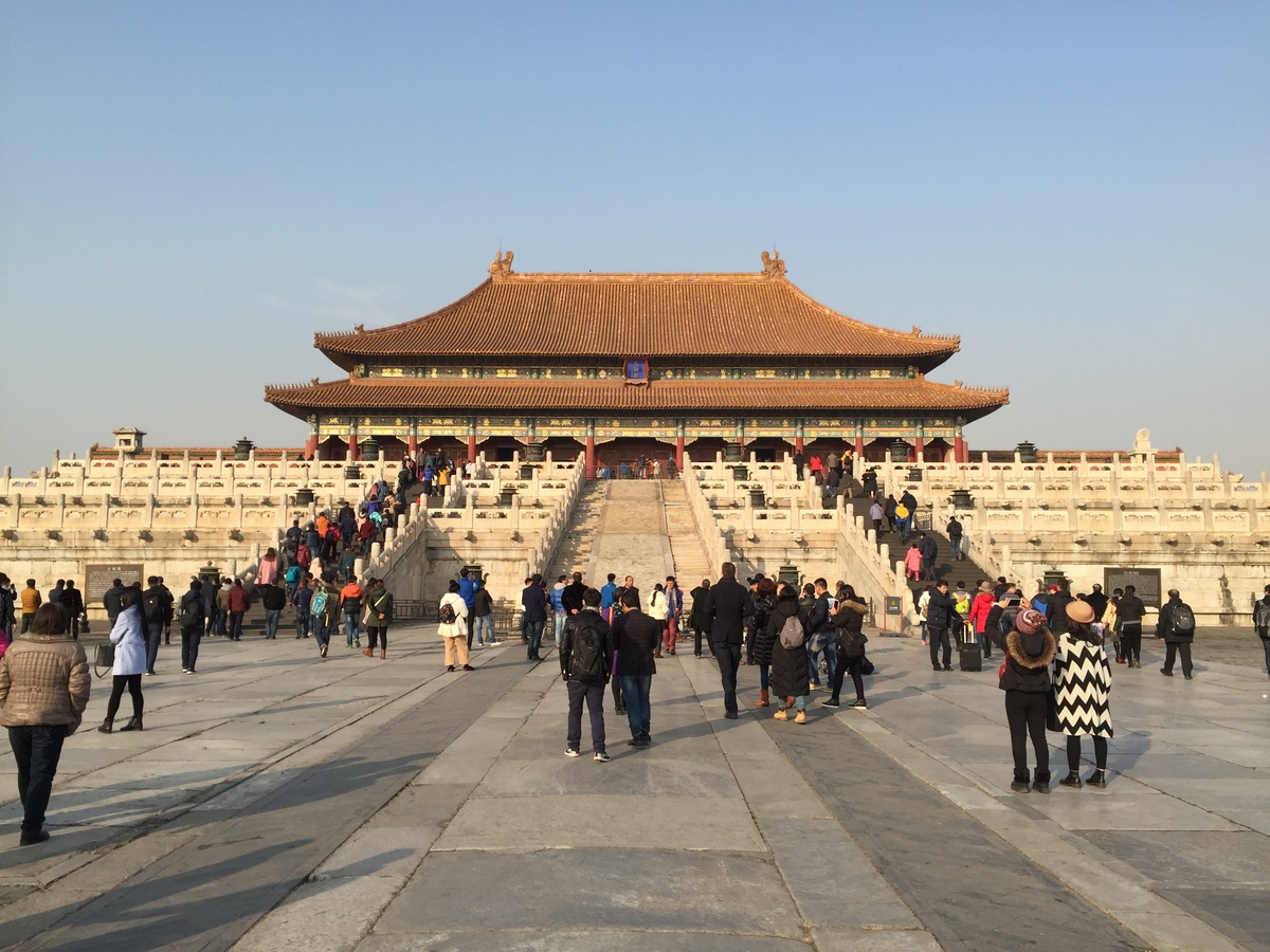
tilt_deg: +6.5
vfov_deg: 48.2
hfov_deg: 61.7
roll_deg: +0.3
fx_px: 1064
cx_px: 635
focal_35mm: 29
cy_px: 476
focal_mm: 4.15
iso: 32
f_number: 2.2
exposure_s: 1/1236
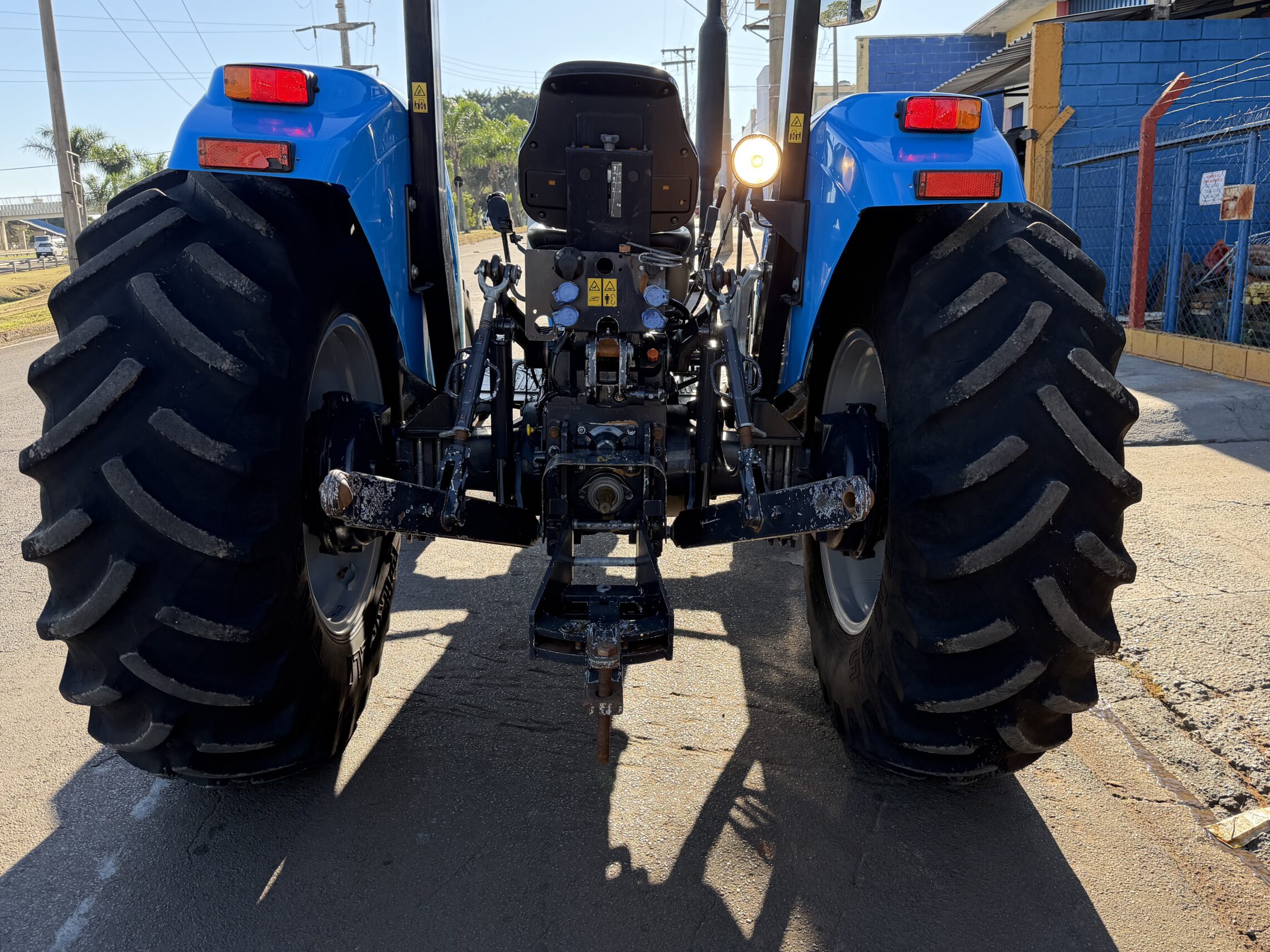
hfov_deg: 65.2
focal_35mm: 27
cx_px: 682
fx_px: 991
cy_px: 462
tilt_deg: -12.4
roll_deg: +1.6
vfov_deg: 51.3
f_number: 1.78
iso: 100
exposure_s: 1/840
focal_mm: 6.76
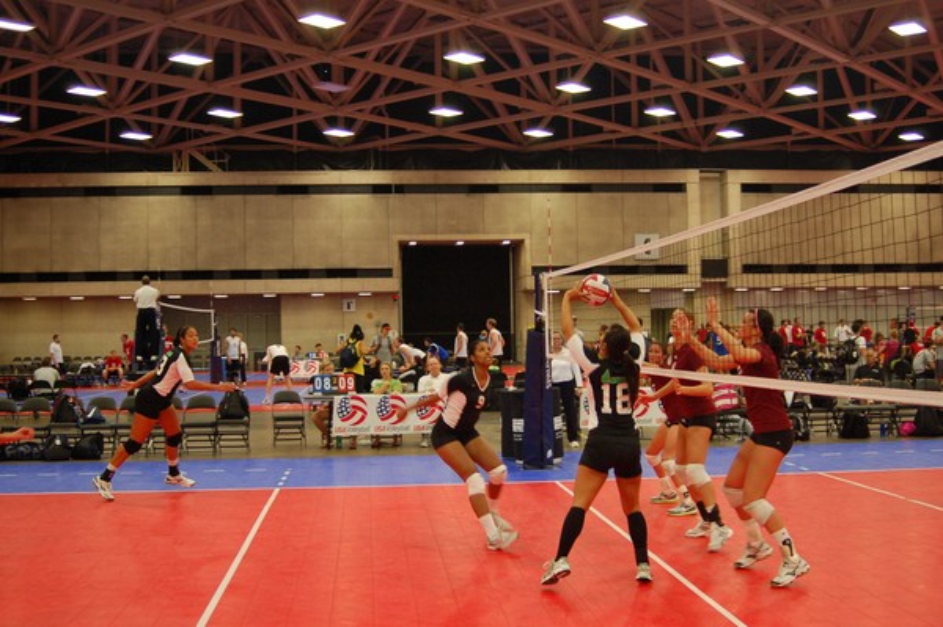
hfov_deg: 46.4
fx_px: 1099
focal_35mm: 42
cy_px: 314
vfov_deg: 31.8
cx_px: 472
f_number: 3.3
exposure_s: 1/125
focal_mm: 28
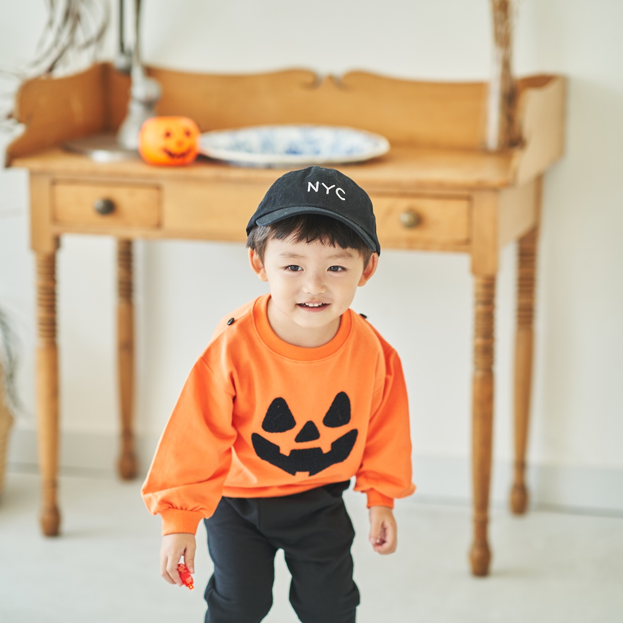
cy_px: 365
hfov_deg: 16.0
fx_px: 2219
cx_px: 310
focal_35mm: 109
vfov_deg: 16.0
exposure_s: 1/250
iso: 500
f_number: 1.8
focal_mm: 85
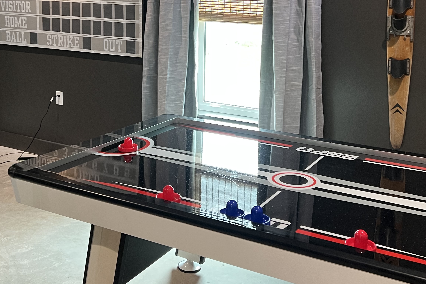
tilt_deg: -6.1
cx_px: 218
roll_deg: -1.3
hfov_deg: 41.9
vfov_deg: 28.0
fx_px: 556
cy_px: 54
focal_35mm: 47
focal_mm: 5.7
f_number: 1.5
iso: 250
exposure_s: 1/60
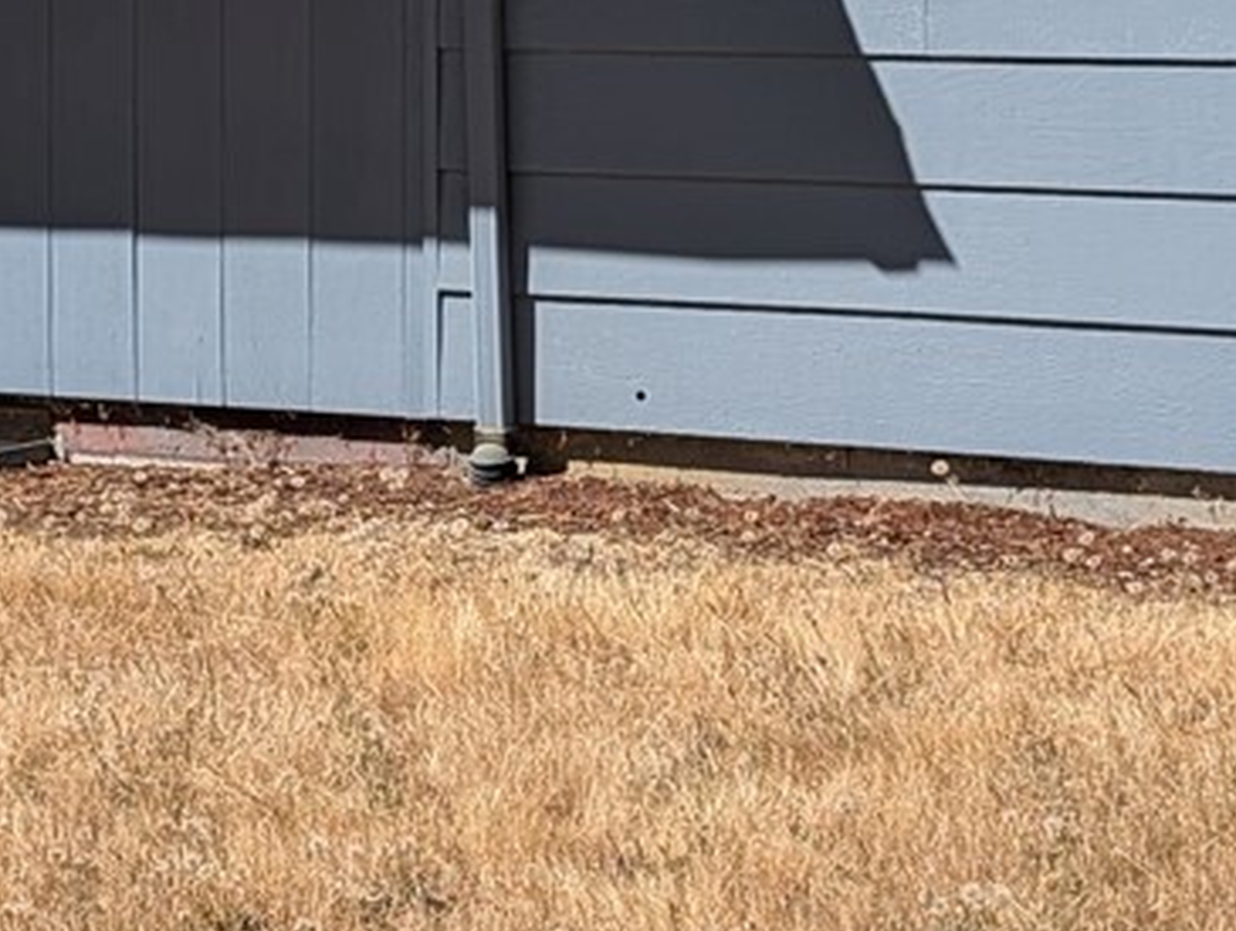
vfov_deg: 13.9
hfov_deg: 18.7
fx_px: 3755
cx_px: 616
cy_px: 19
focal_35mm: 105
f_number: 1.68
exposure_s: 1/1195
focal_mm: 6.9
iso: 20
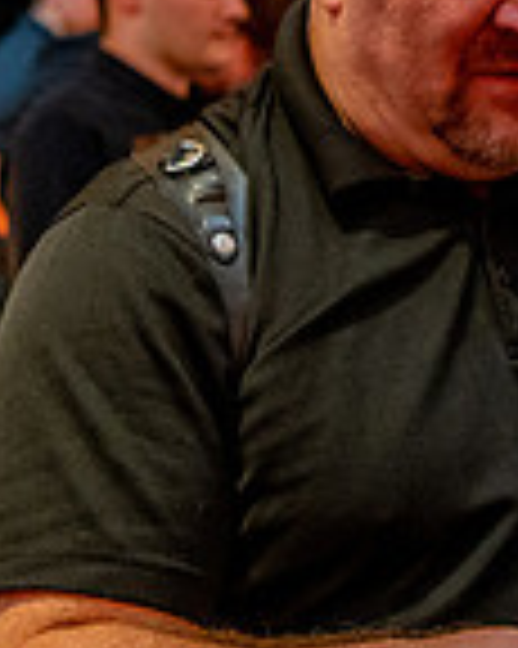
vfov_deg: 15.6
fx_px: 2360
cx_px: 708
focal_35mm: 123
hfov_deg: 12.1
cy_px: 220
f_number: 2.8
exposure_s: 1/250
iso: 4000
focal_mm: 32
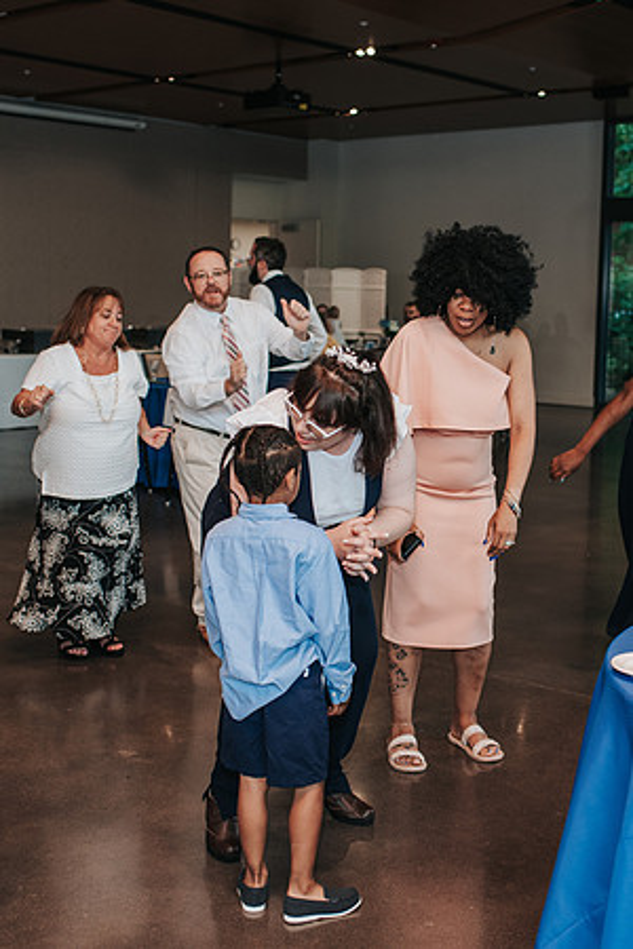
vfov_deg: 37.9
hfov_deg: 25.6
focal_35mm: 52
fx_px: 1383
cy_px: 474
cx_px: 421
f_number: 2.8
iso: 720
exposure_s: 1/160
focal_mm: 35
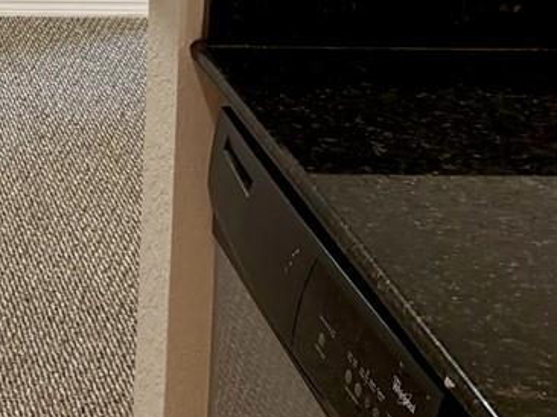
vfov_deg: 13.2
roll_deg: -0.1
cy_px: -244
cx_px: -256
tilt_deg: -11.1
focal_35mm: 105
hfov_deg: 17.1
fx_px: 1688
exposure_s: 1/60
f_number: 1.78
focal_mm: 6.76
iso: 160
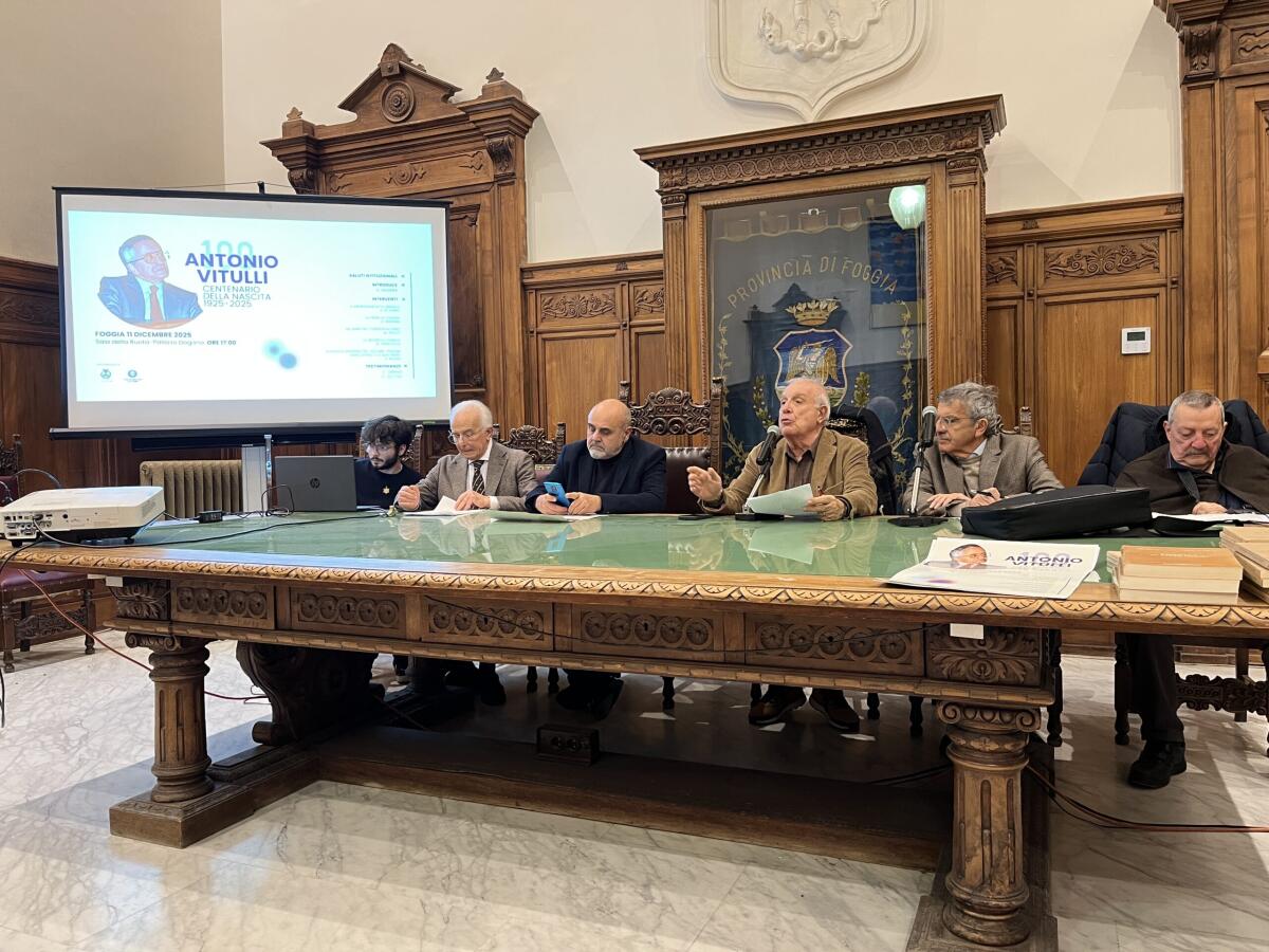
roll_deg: +1.9
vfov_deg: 53.1
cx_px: 634
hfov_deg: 67.3
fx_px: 953
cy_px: 476
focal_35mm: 26
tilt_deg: -1.9
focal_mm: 5.1
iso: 200
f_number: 1.6
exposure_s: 1/50
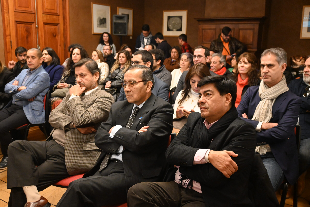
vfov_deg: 38.4
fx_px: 297
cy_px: 104
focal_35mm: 34
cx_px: 155
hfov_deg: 55.1
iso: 3200
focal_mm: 23
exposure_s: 1/80
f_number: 4.2
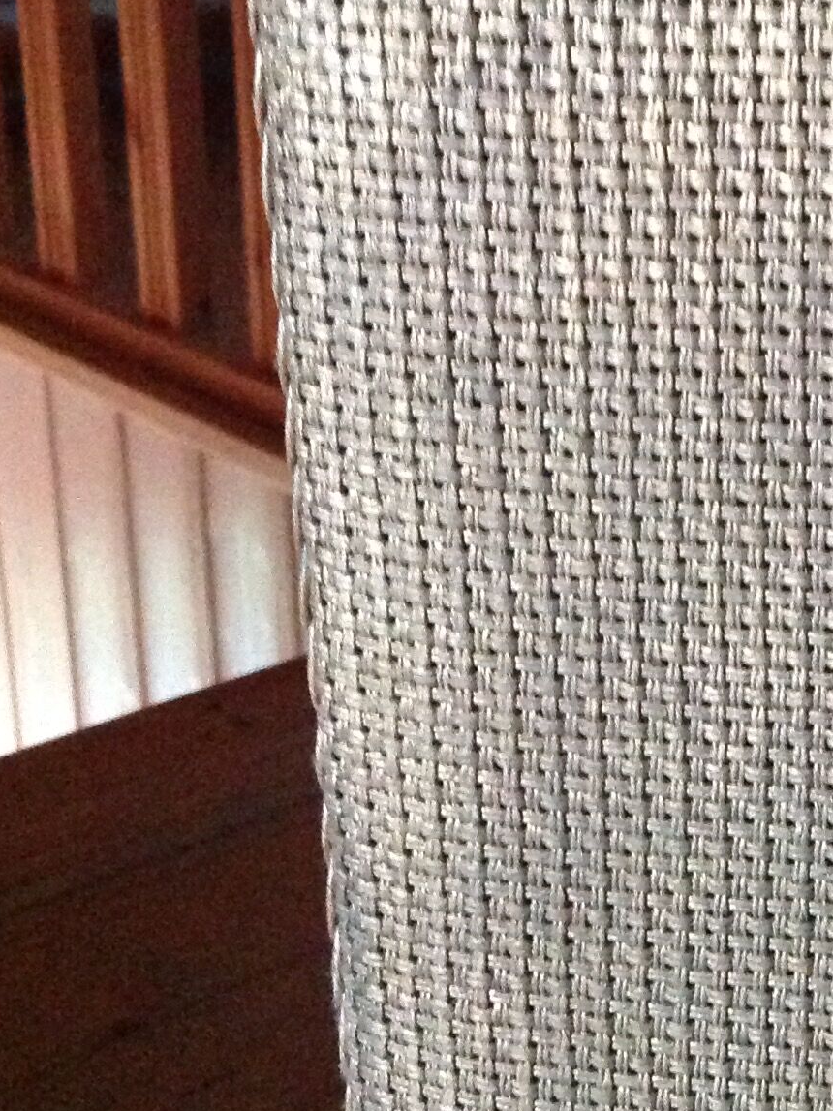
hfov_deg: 17.5
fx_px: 2535
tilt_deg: -20.5
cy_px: 433
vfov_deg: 24.7
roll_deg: -3.1
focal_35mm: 79
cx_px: 1097
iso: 800
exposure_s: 1/15
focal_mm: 4.28
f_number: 2.4
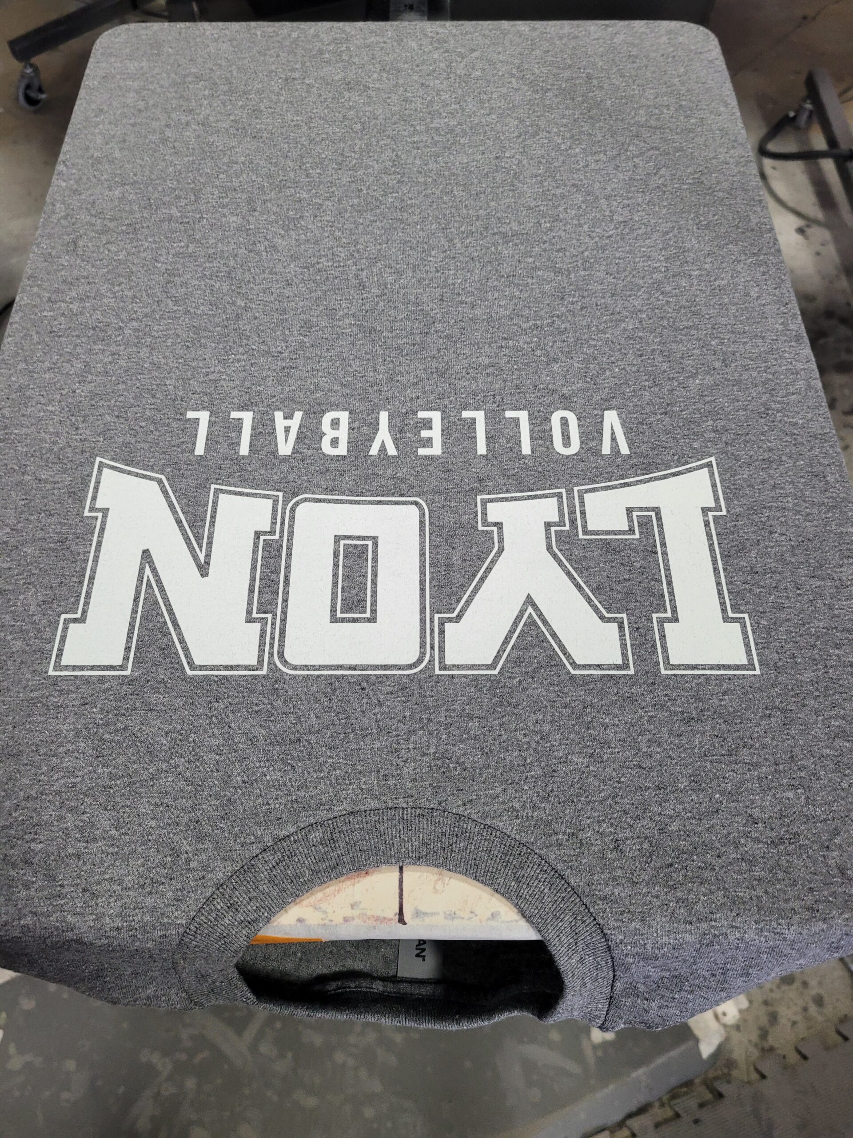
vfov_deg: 67.3
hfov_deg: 53.1
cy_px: 569
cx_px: 426
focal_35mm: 26
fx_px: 854
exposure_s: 1/120
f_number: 1.8
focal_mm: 5.4
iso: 200
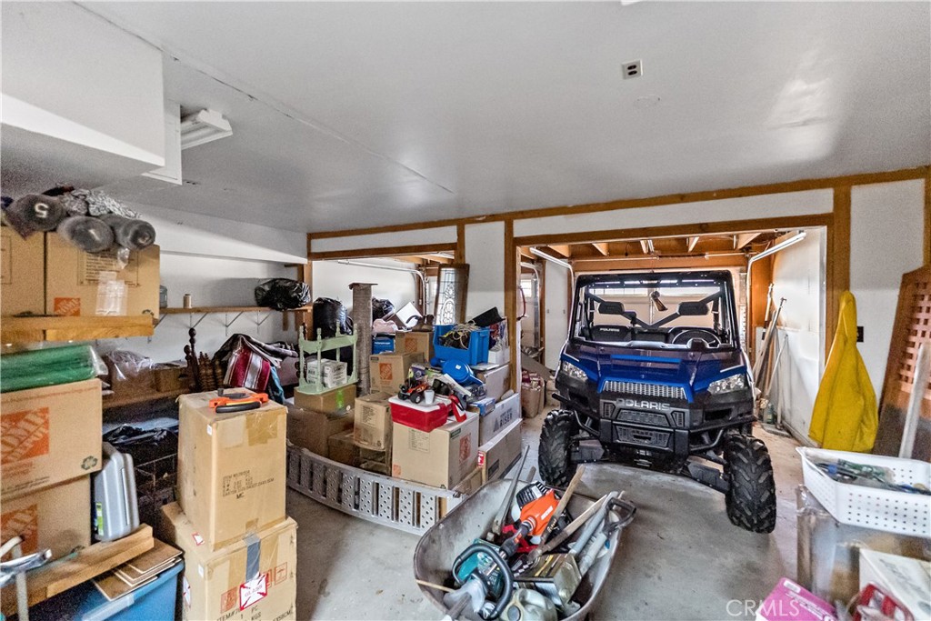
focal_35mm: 15
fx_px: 378
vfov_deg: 78.9
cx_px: 466
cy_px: 310
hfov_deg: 101.9
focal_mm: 14.6
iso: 12800
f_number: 2.8
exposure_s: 1/160
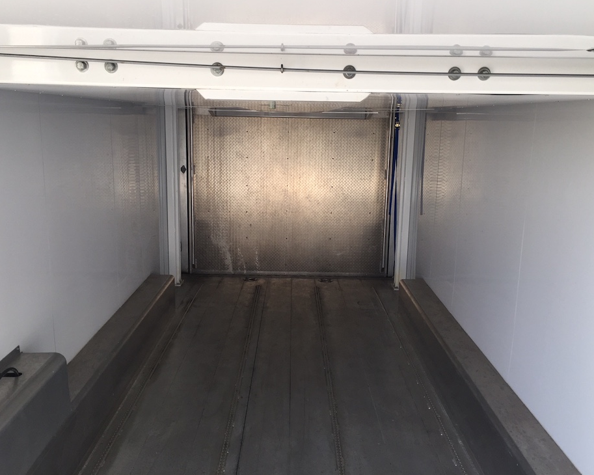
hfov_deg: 57.2
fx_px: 545
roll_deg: -2.7
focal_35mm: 31
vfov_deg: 47.1
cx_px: 293
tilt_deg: -13.0
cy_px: 235
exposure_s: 1/60
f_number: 2.2
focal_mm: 4.15
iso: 32
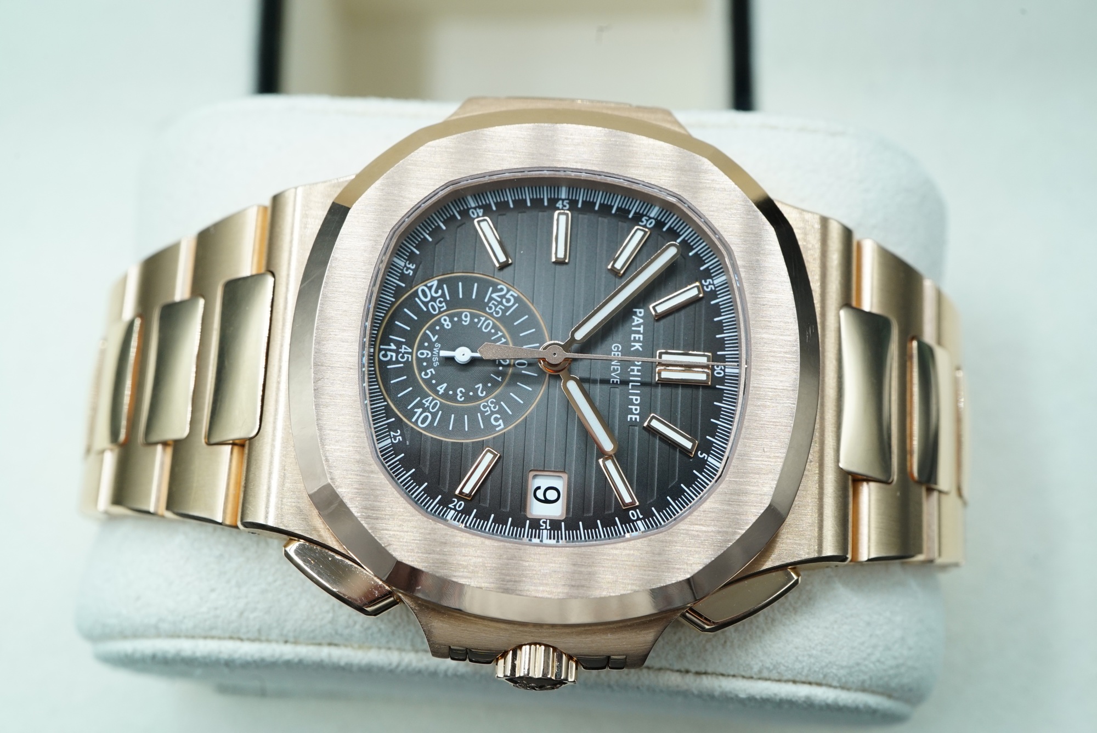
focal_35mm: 50
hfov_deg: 39.6
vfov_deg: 27.0
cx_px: 548
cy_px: 366
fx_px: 1524
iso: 1000
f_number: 9
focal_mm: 50
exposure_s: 1/80
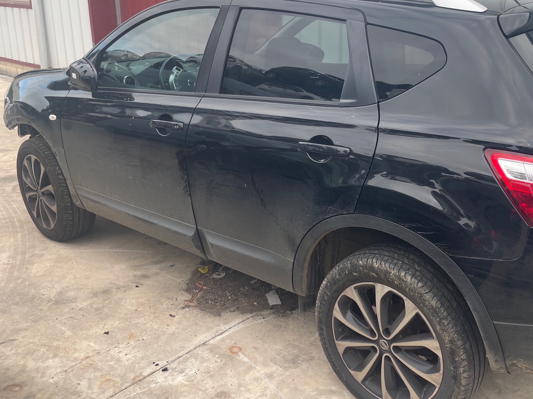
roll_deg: -0.2
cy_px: 167
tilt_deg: -20.6
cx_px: 357
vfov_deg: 39.5
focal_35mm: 36
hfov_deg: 50.4
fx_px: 554
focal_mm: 4.2
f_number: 1.6
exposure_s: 1/410
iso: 32
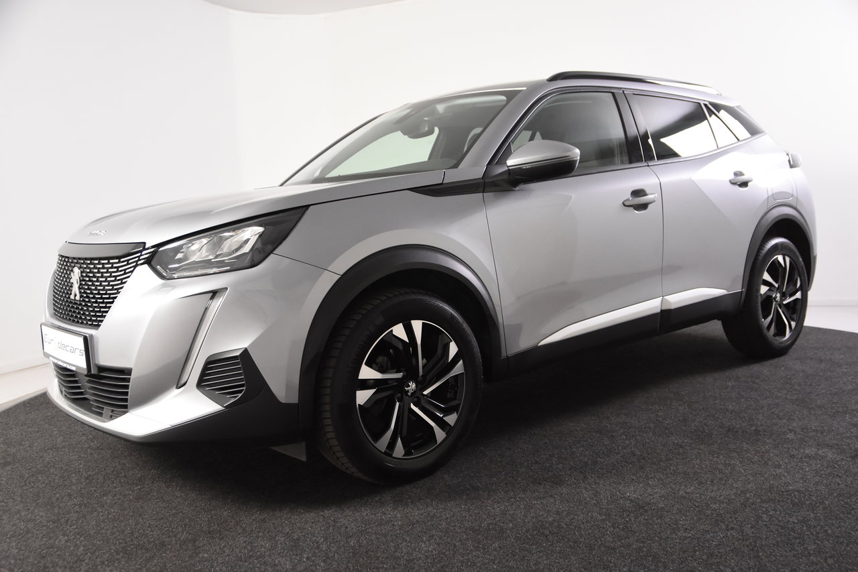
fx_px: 858
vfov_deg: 36.9
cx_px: 429
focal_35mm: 36
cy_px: 286
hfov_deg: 53.1
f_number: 4
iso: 1600
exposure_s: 1/60
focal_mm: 24
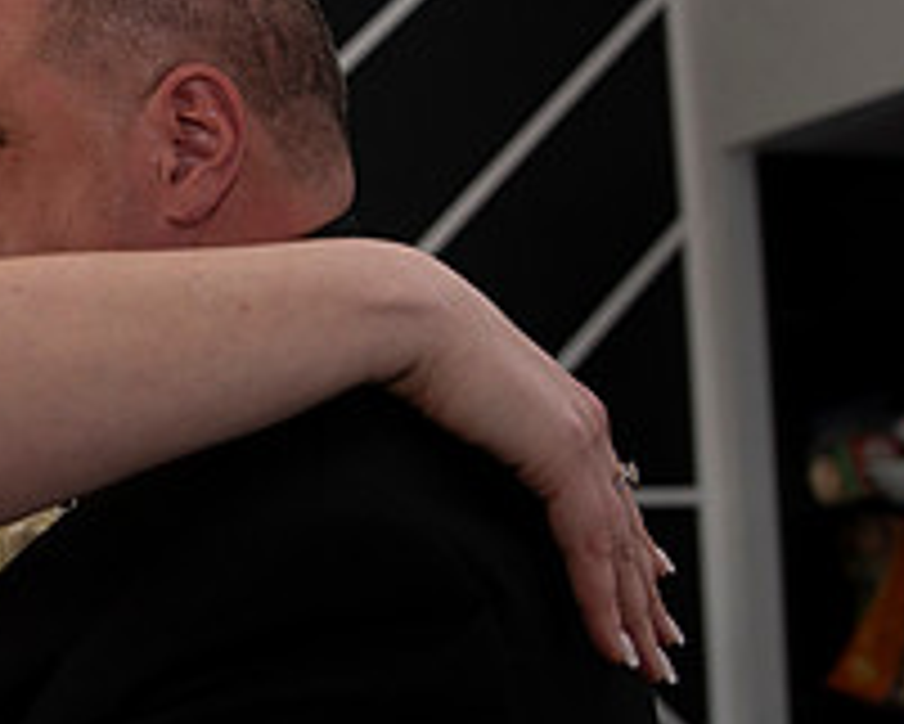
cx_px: -135
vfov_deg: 23.5
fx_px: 1740
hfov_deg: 26.4
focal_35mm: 65
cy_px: 351
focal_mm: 24
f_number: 2.8
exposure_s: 1/1600
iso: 1600
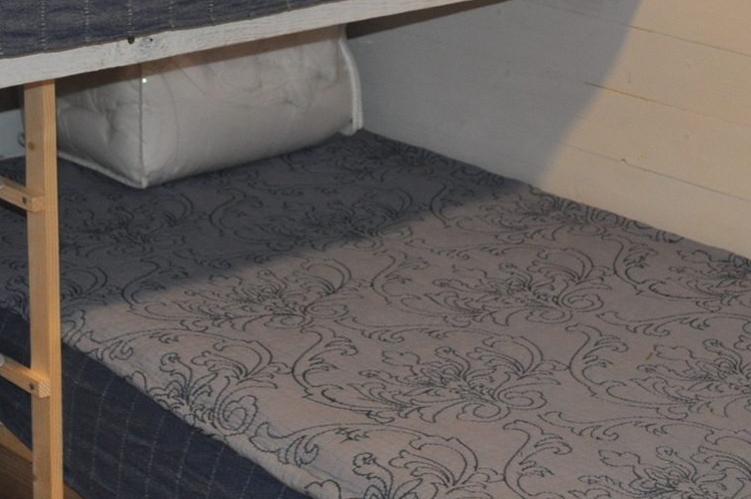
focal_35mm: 104
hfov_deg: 19.7
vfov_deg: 12.9
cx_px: 332
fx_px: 2167
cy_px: -10
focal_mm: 32
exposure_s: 1/60
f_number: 4.8
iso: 800
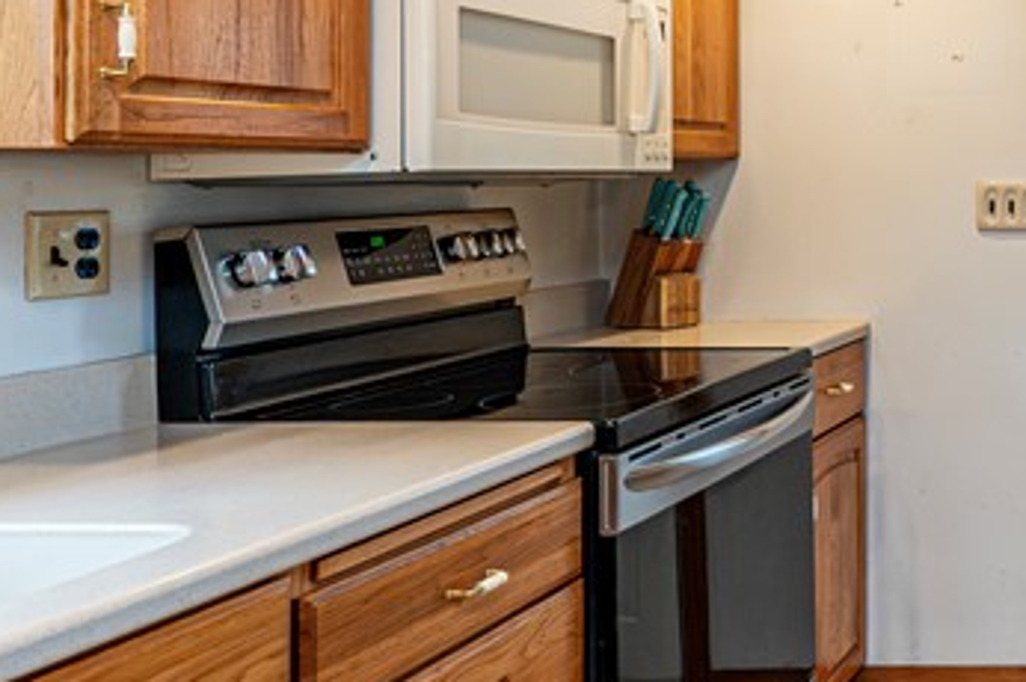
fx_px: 1253
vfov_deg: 29.9
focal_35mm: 44
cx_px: 1217
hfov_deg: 35.5
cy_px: 162
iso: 2500
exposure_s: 1/100
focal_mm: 14
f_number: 8
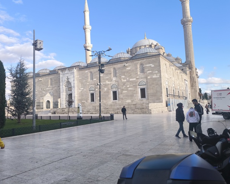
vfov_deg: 53.1
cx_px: 125
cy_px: 88
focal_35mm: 27
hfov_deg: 64.0
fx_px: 184
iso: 50
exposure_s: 1/884
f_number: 1.9
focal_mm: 6.92
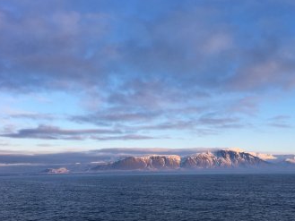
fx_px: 315
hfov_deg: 49.6
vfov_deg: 38.6
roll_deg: -1.4
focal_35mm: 37
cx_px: 184
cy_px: 94
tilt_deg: +16.6
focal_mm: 4.15
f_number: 2.2
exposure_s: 1/447
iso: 25
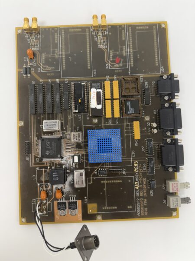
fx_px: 180
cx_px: 98
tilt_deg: -87.5
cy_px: 130
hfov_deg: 56.8
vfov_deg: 71.6
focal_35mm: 24
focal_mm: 6.76
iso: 125
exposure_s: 1/120
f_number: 1.78
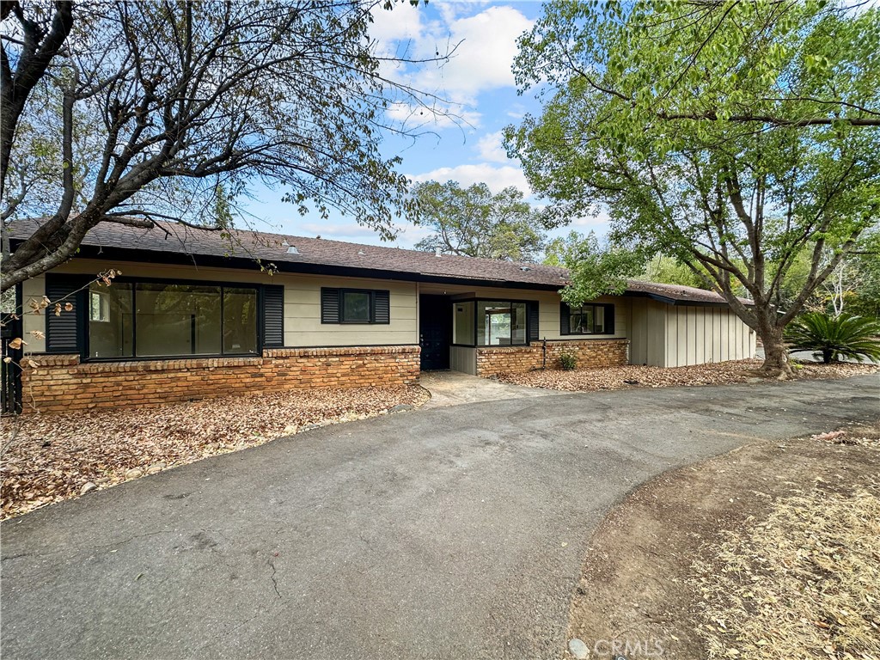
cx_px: 440
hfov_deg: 102.1
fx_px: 356
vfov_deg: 85.7
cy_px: 330
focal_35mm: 14
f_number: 2.2
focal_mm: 2.22
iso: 40
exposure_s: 1/250
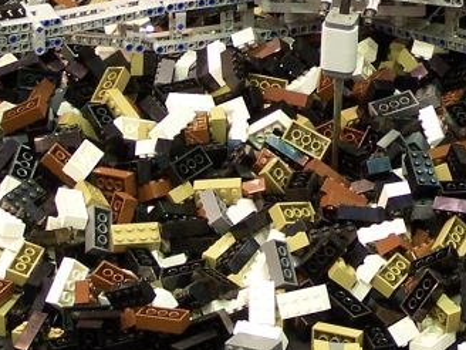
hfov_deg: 8.4
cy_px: -7
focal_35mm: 234
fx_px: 3150
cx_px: 422
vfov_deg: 6.3
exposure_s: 1/2
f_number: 3.2
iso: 80
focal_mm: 12.4
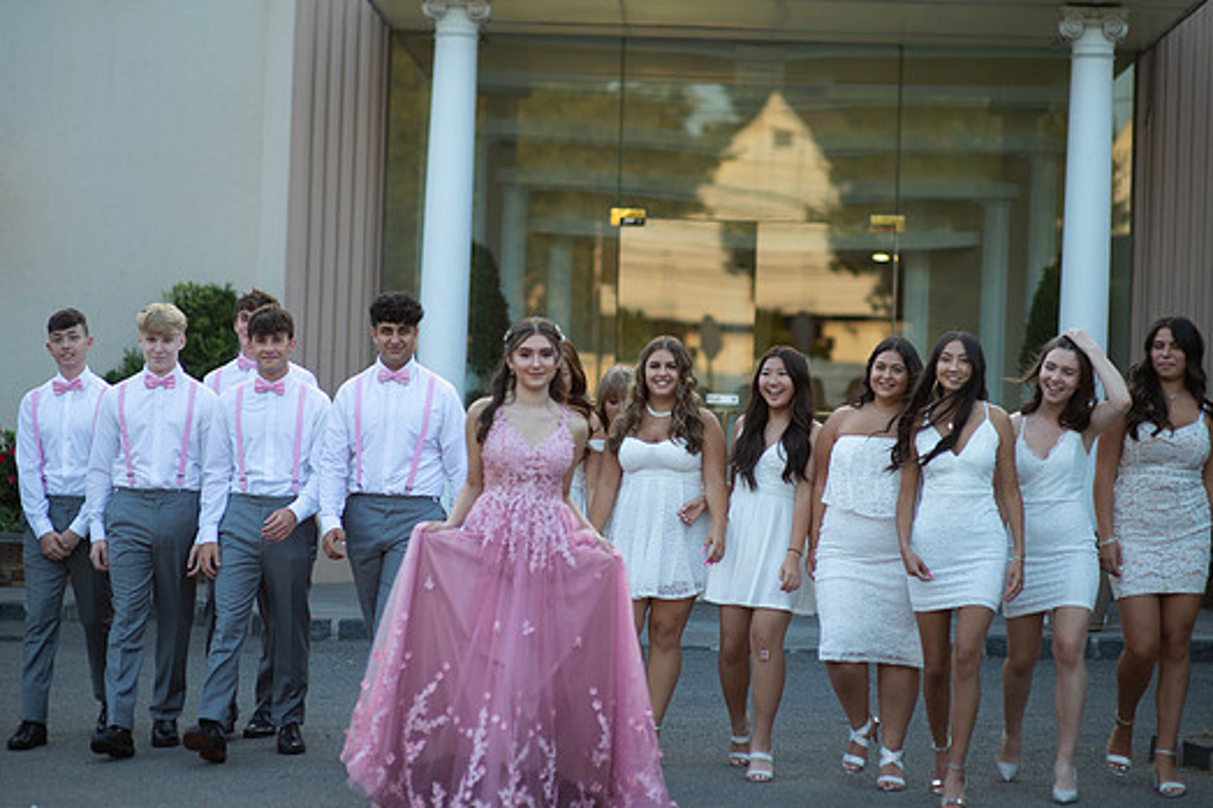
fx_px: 3166
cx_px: 606
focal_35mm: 94
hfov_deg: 21.7
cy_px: 380
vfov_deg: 14.5
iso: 250
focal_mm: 85
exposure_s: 1/1000
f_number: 2
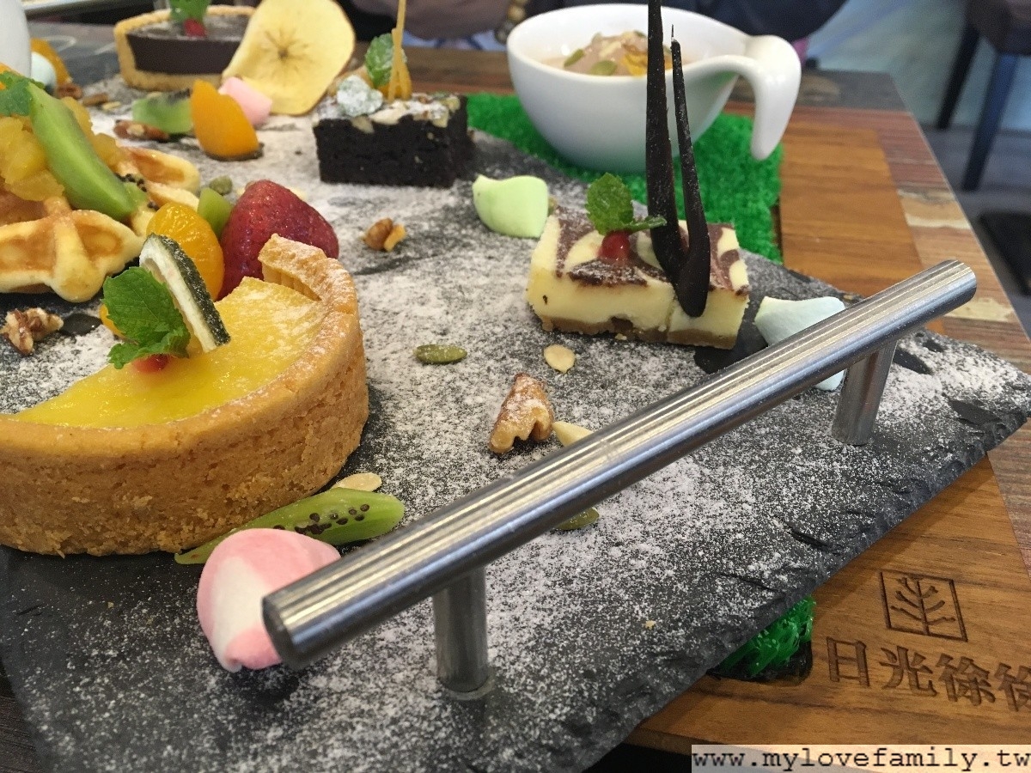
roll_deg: -1.1
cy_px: 386
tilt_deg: -33.8
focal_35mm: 29
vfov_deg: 48.2
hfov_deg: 61.7
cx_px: 516
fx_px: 864
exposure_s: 1/30
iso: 125
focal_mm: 4.15
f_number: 2.2
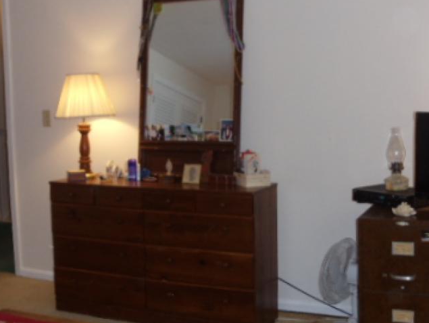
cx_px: 197
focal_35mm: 71
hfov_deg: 27.4
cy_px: 149
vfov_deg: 20.7
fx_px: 880
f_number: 3.5
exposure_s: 1/30
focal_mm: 6
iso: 200
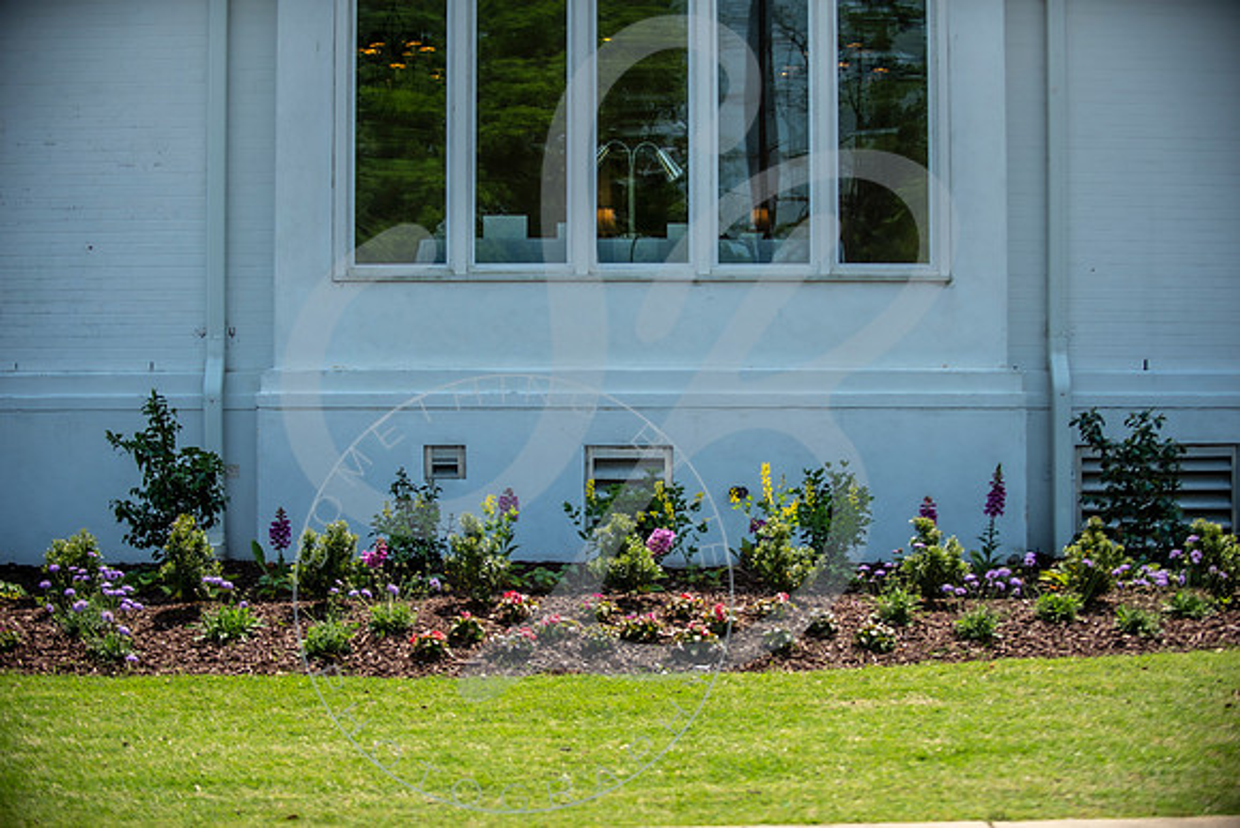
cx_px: 620
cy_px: 414
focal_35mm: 70
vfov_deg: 19.4
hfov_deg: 28.8
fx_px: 2419
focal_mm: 70
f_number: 2.8
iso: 100
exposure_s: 1/1600
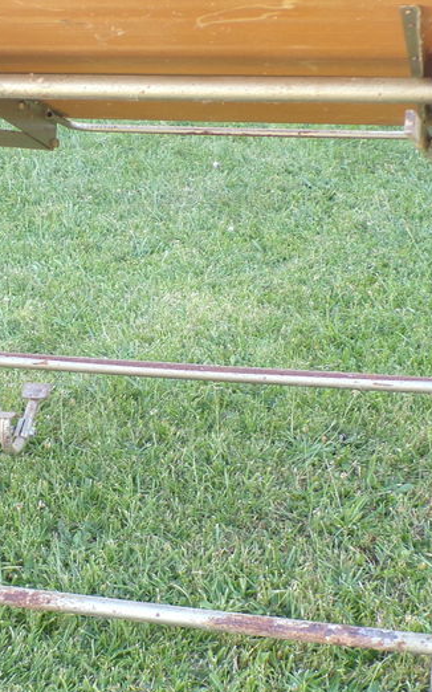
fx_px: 1225
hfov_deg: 19.9
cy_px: 432
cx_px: 144
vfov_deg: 31.4
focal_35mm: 65
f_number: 3.2
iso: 80
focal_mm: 5.8
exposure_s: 1/42
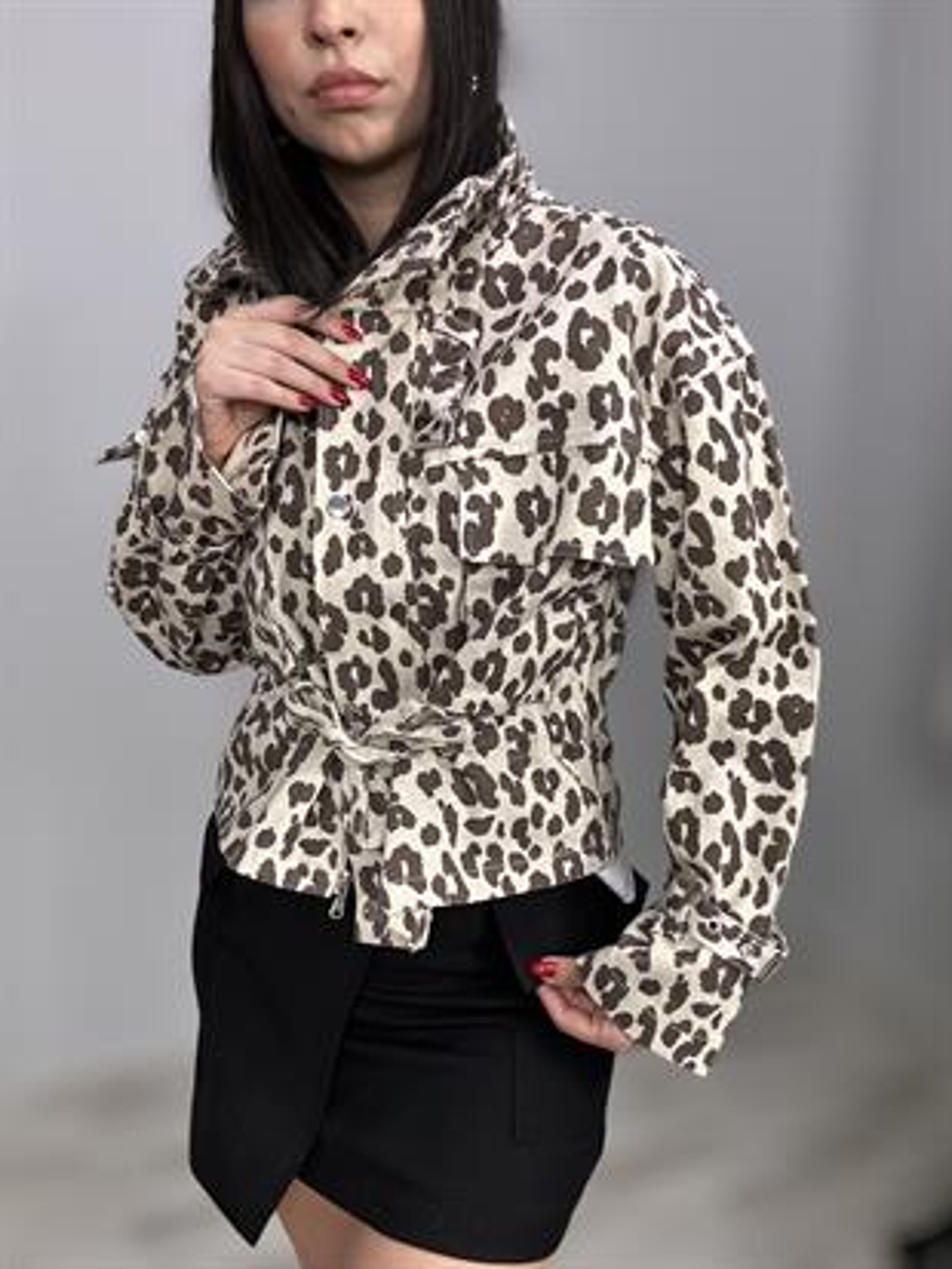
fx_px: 1100
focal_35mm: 30
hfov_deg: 46.8
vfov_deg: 59.9
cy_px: 634
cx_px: 476
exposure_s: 1/50
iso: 80
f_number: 1.9
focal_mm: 2.69
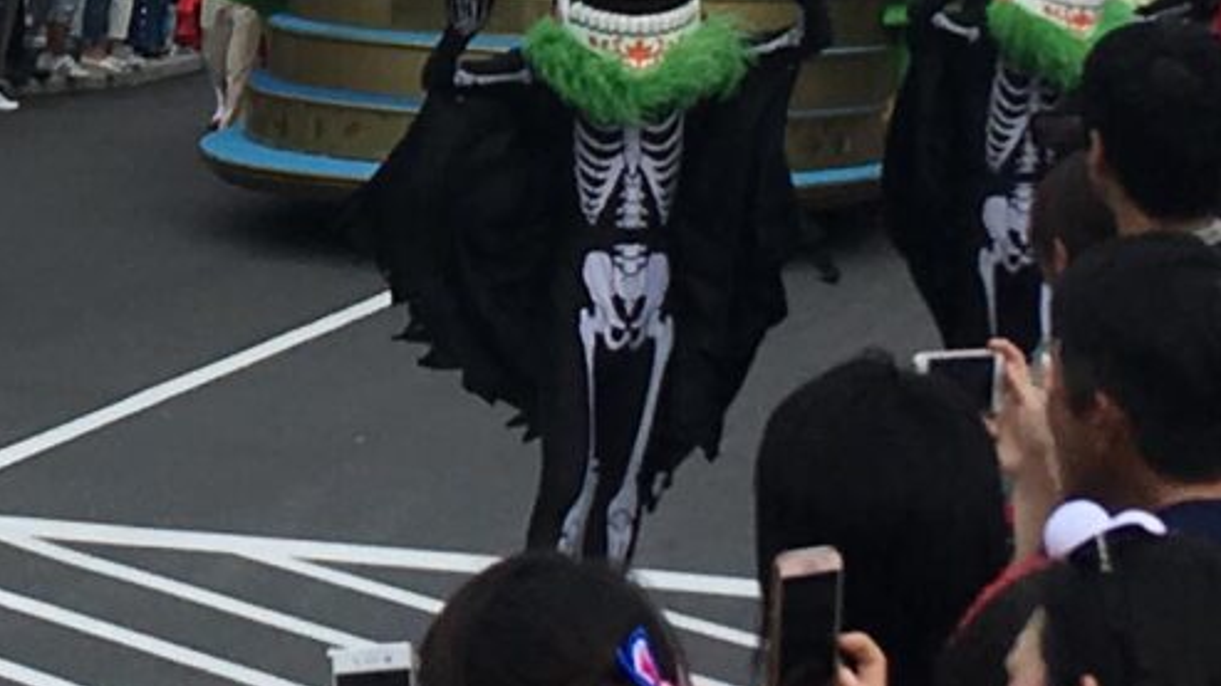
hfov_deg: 12.8
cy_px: -208
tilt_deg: +1.1
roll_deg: +0.1
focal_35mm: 164
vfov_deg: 7.3
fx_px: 5308
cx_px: -282
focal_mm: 4.15
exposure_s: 1/1479
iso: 25
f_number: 2.2
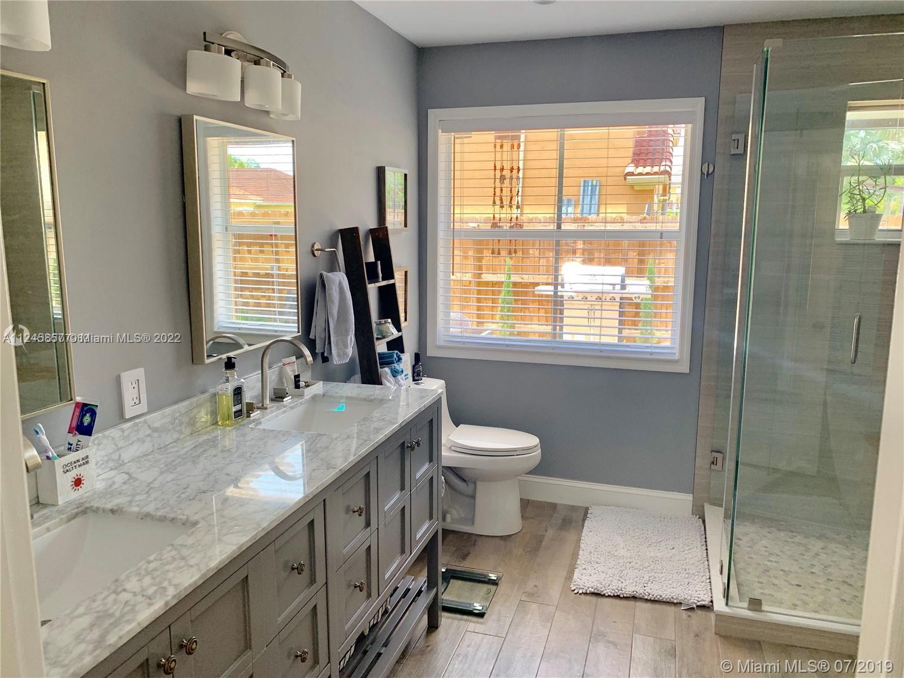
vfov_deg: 53.1
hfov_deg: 67.3
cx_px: 452
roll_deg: -0.4
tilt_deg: -9.6
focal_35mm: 26
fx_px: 679
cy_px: 339
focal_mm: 4.25
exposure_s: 1/121
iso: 40
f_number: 1.8
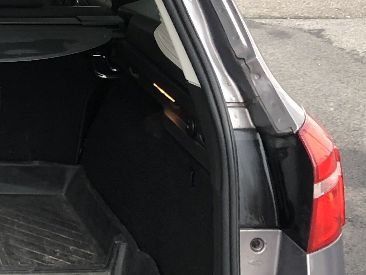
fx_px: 1057
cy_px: 3
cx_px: -149
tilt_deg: -13.4
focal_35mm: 100
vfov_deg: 14.6
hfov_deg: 17.9
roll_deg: +2.5
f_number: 1.8
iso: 40
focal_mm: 4
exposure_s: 1/24
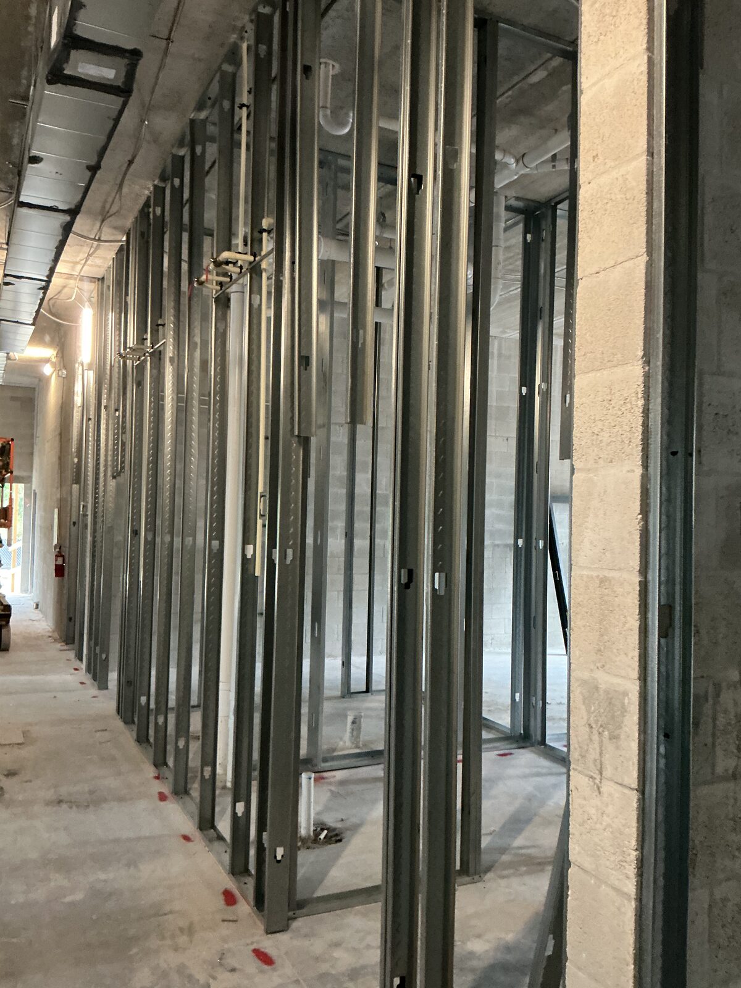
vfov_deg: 61.7
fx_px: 828
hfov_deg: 48.2
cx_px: 370
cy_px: 494
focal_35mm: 29
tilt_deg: +2.8
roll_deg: -0.4
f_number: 1.8
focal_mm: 3
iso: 320
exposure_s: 1/30
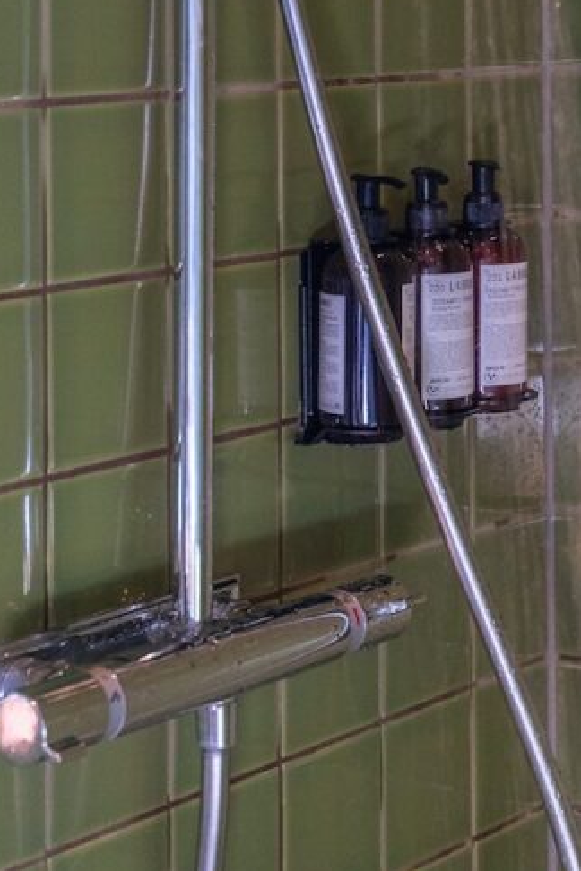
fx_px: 2569
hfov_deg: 12.8
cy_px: -116
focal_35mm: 106
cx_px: 536
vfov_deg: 18.4
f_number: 4
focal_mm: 46.5
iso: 2500
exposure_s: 1/50
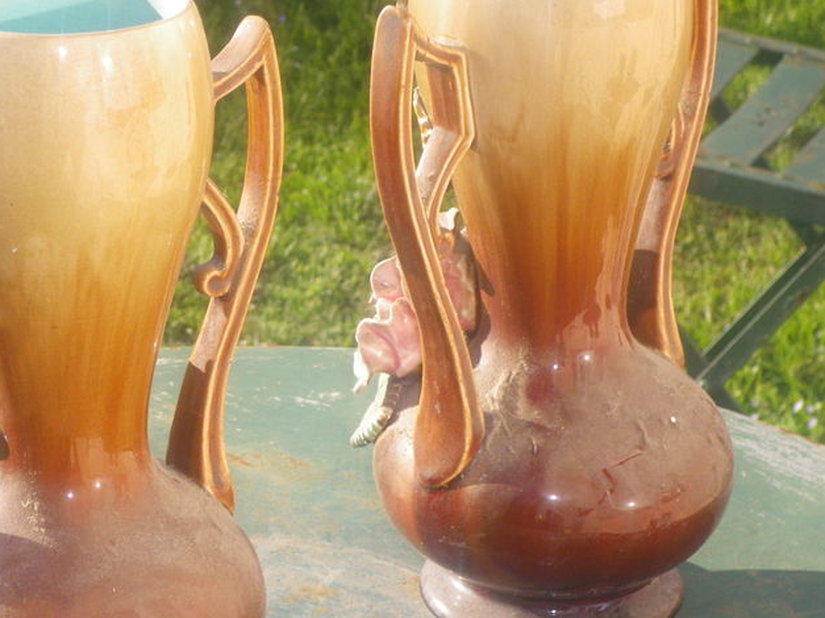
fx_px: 3002
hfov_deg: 15.6
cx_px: 317
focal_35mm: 126
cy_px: 364
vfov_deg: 11.8
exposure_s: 1/200
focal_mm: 13.9
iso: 80
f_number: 4.6
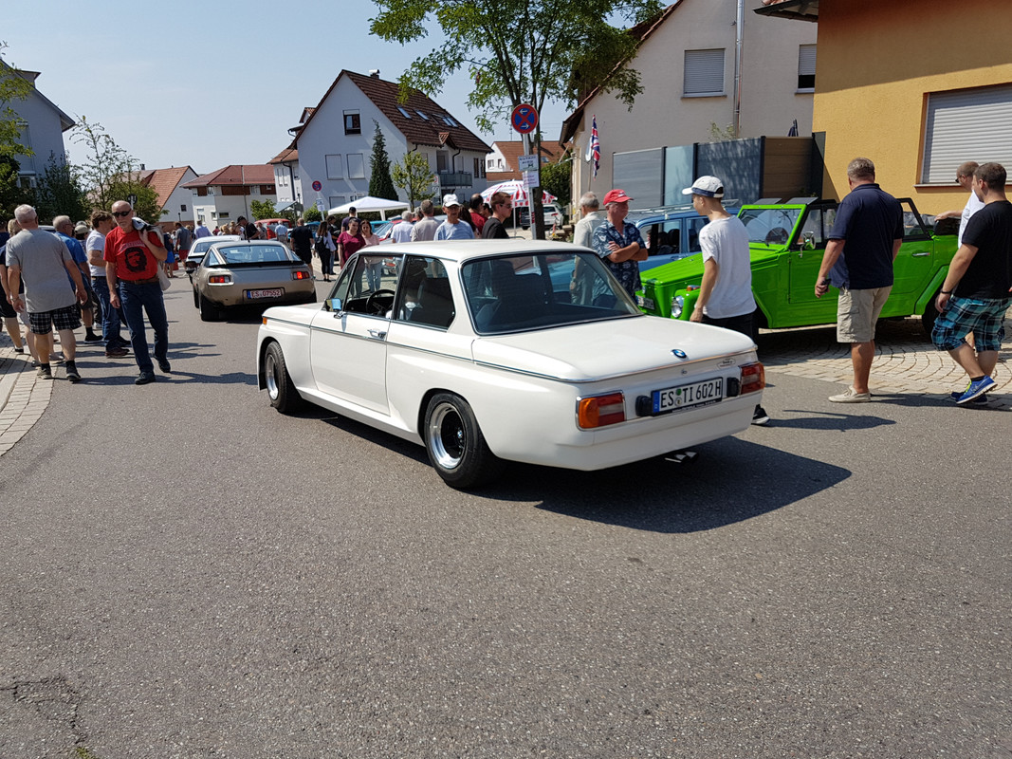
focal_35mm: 26
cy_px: 380
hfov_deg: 67.3
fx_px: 760
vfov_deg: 53.1
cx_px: 506
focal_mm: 4.2
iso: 40
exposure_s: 1/2832
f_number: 1.7
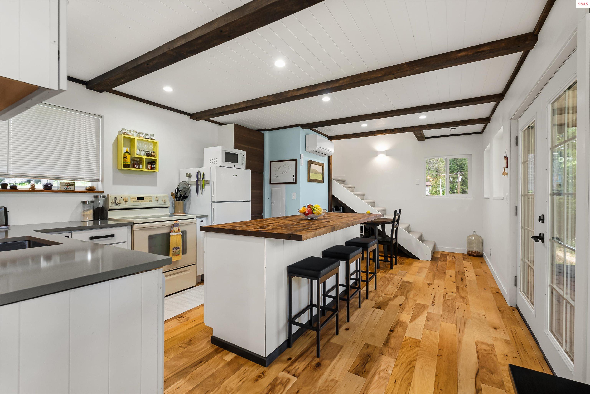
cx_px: 295
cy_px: 197
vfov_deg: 72.1
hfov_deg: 95.0
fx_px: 271
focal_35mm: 16
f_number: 8
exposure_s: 3.2
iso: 400
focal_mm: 16.5
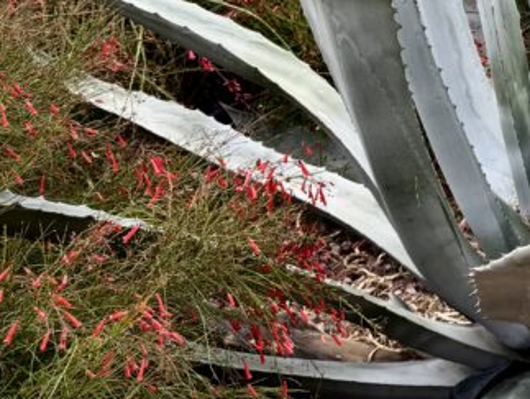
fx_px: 1165
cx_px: 612
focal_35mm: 76
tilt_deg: -16.0
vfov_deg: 18.2
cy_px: -107
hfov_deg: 23.7
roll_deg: -2.2
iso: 80
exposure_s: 1/900
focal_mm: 6.76
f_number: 1.78
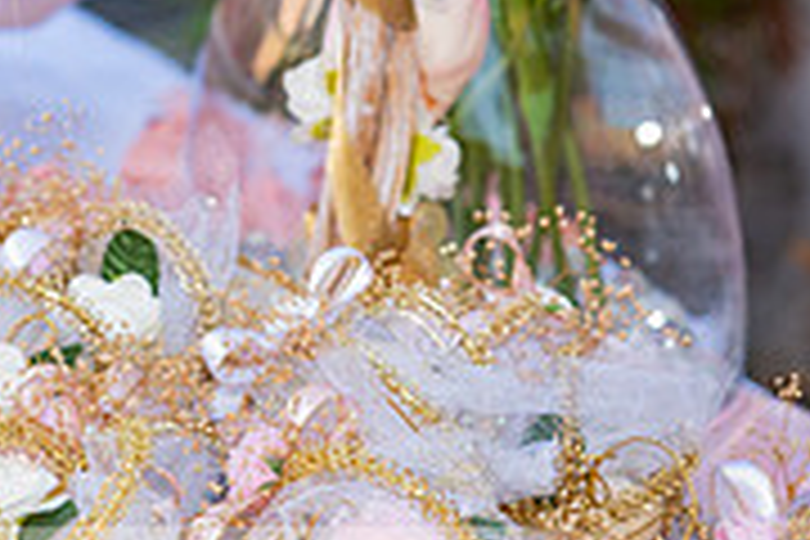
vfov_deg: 6.1
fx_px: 5085
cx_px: 148
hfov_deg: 9.1
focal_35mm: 226
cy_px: 209
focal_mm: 70
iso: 200
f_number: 6.3
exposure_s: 1/100
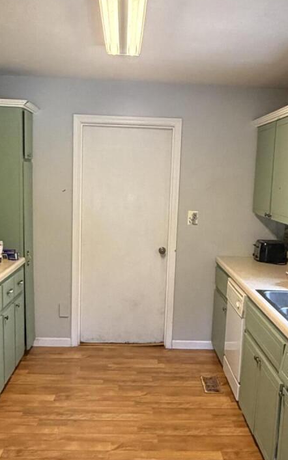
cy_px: 267
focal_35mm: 42
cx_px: 163
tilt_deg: -9.7
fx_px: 527
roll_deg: -2.0
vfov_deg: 47.0
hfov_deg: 30.5
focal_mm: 2.22
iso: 400
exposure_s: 1/60
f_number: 2.2
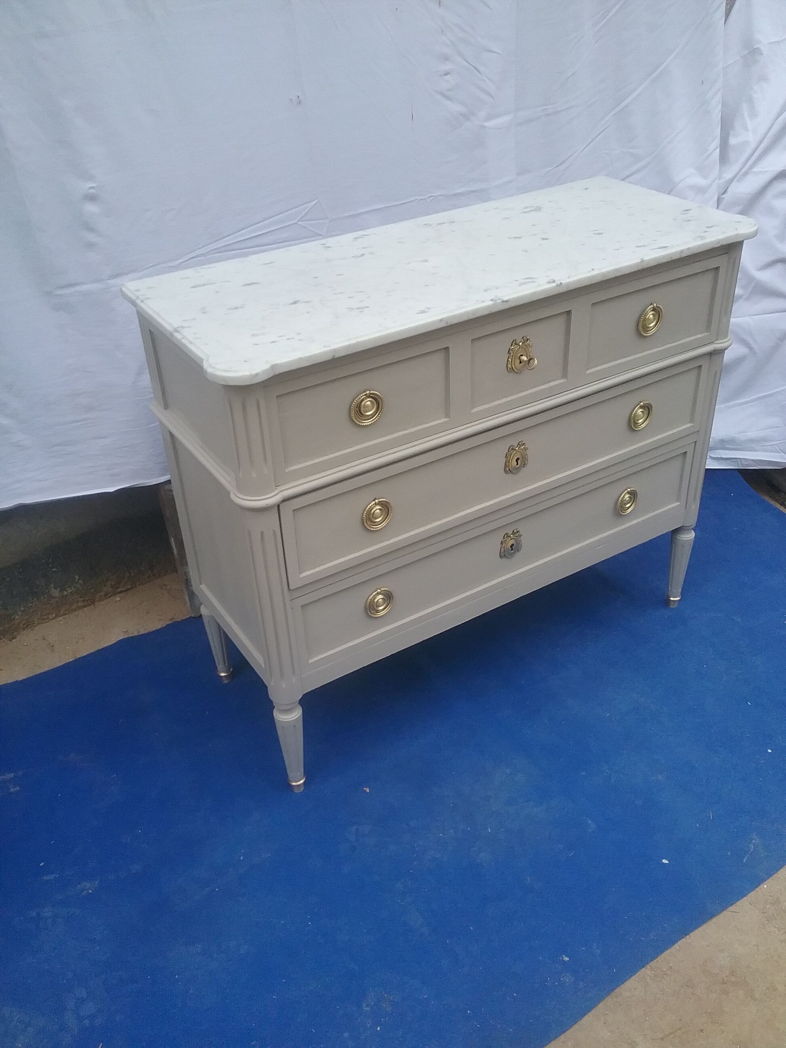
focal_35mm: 31
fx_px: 939
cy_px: 524
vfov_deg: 58.4
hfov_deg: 45.4
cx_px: 393
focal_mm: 3.3
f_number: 2.2
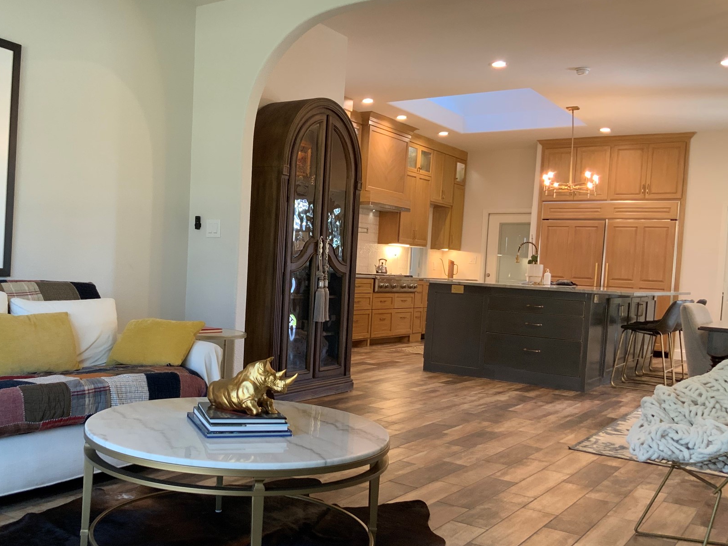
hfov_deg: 49.6
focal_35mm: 37
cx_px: 266
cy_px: 308
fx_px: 778
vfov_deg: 38.6
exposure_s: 1/60
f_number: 1.8
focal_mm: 3
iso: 125
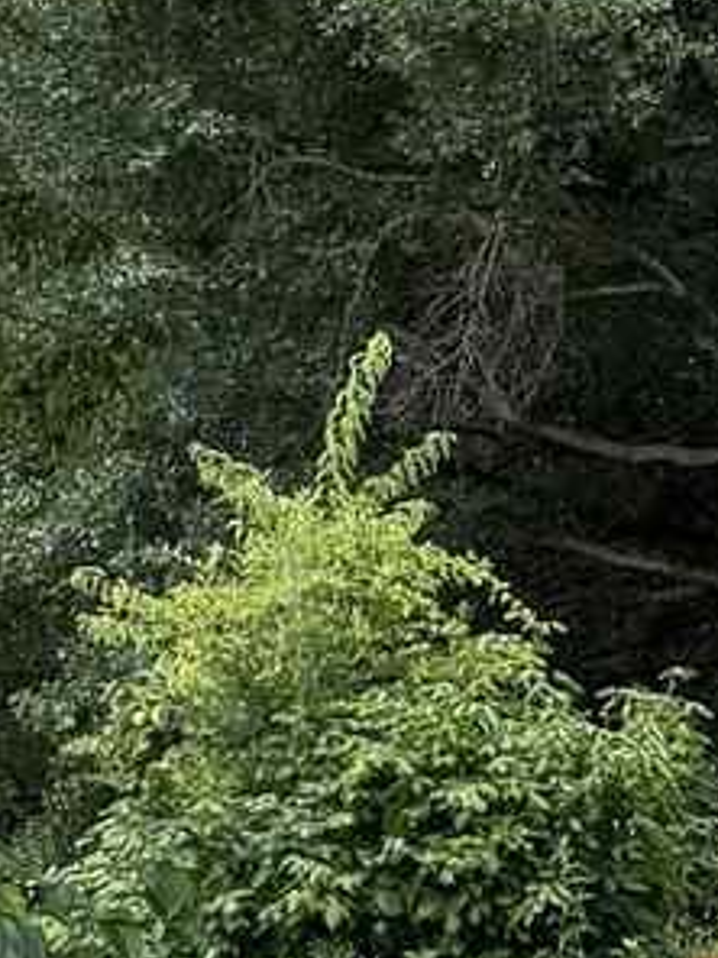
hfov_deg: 7.1
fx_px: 5172
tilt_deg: -2.6
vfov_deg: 10.5
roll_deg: +0.3
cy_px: 990
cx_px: 2164
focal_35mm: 187
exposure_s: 1/1174
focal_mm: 6.76
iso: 100
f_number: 1.78
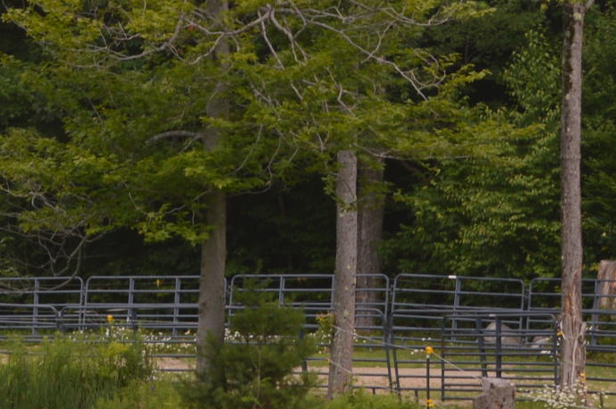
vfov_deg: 6.6
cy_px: 194
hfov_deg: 9.8
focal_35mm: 209
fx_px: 3573
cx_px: -47
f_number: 6.3
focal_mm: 32
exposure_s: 1/200
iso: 100
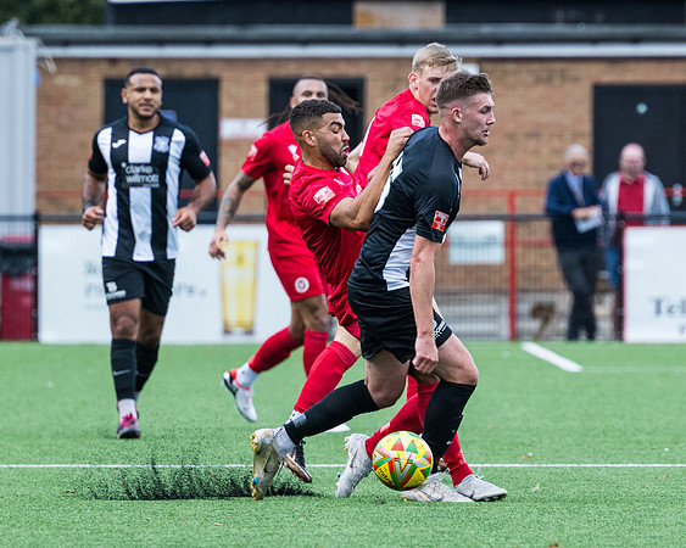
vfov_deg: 2.7
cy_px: 308
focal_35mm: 580
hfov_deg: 3.3
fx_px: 11771
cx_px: 303
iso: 800
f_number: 4.5
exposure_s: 1/1250
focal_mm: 250
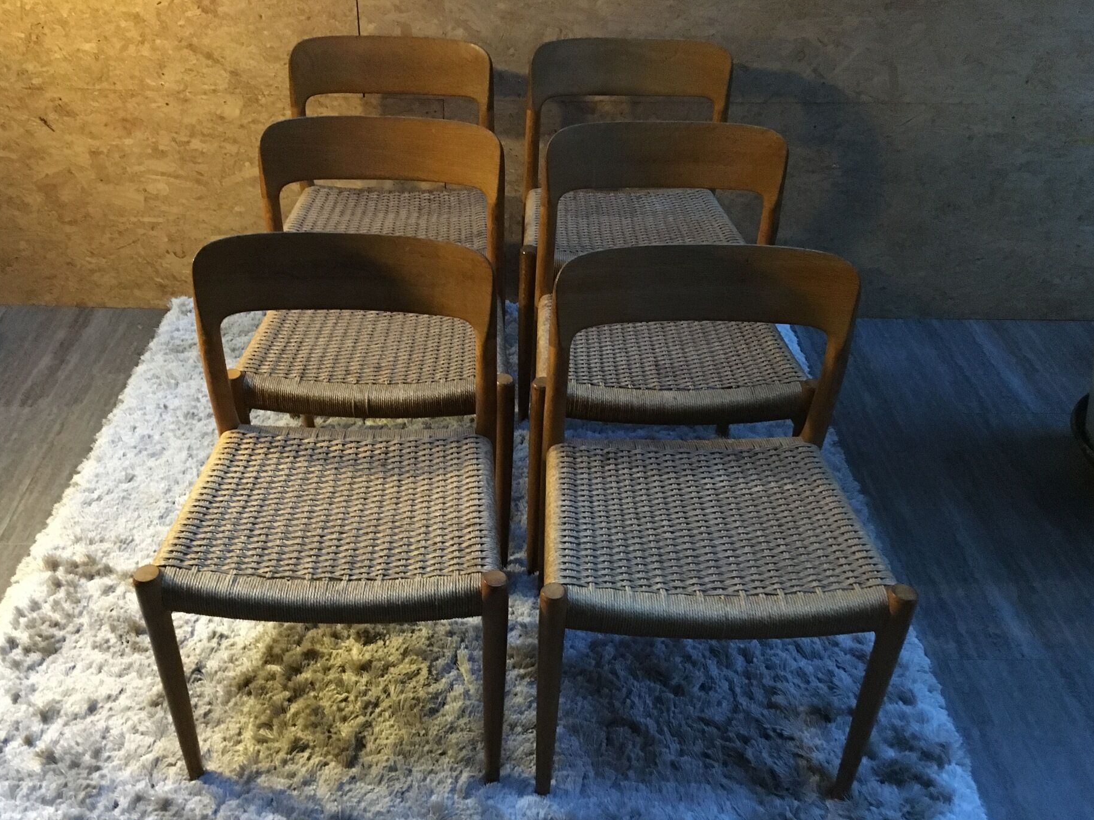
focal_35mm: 32
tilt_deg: -38.0
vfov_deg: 44.1
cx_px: 514
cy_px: 450
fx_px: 1011
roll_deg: -1.6
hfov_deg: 56.8
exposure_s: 1/17
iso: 320
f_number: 2.2
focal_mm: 4.15
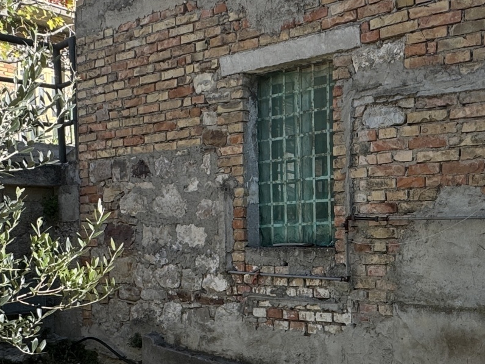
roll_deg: +0.7
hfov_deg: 40.7
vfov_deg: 31.8
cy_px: 259
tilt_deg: -1.4
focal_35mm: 45
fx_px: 630
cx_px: 371
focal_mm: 2.22
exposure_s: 1/473
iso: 40
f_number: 2.2
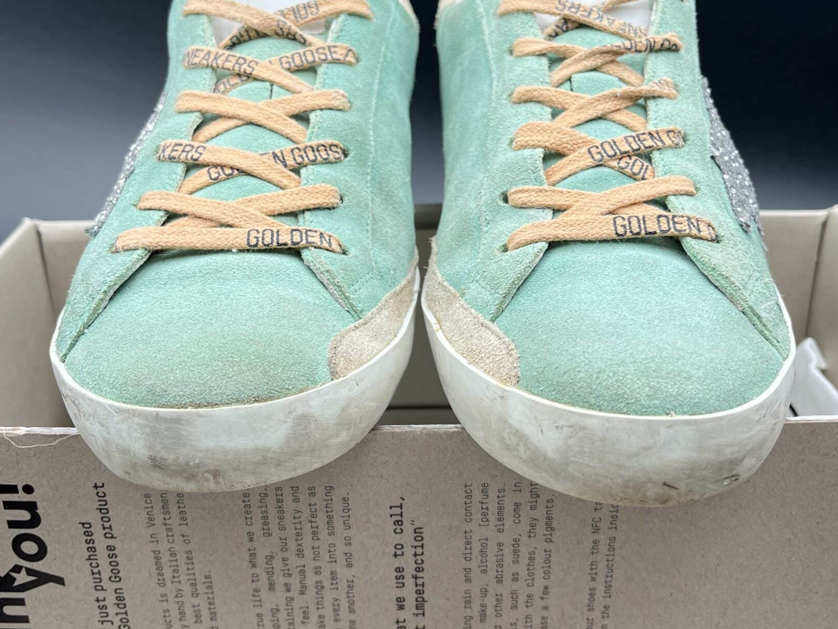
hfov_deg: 45.8
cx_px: 434
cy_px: 281
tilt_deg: -22.5
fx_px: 993
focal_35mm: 41
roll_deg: +0.6
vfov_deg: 35.1
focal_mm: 5.1
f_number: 1.6
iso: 40
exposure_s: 1/230
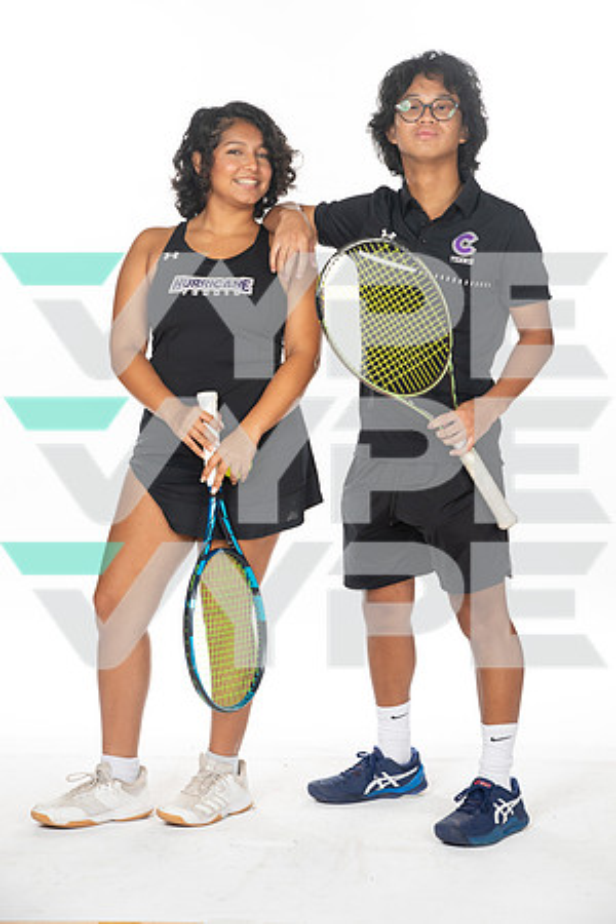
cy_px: 462
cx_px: 308
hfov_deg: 20.9
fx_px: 1668
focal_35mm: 65
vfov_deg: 31.0
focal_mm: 65
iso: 800
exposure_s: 1/320
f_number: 7.1
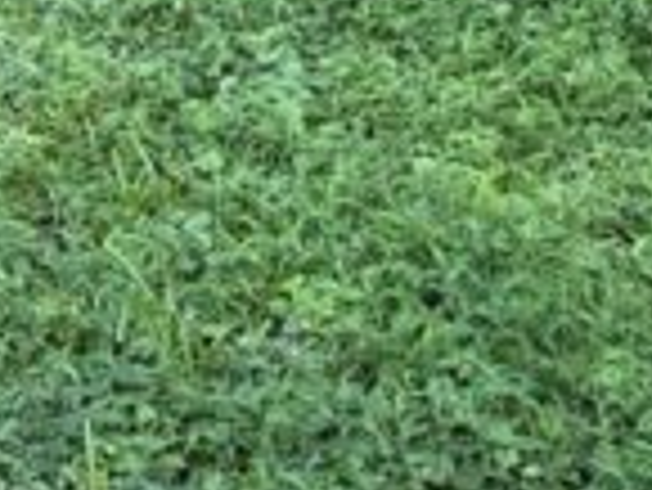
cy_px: -661
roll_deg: -0.8
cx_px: -971
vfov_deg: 9.9
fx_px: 2488
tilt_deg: -8.0
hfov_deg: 11.8
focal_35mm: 132
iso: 64
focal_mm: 6.76
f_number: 1.78
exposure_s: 1/144
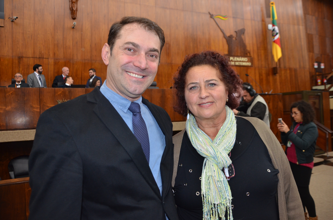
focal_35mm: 27
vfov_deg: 47.7
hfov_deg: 67.5
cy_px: 110
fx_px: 249
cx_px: 166
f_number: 3.5
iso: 800
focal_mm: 18
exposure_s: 1/60
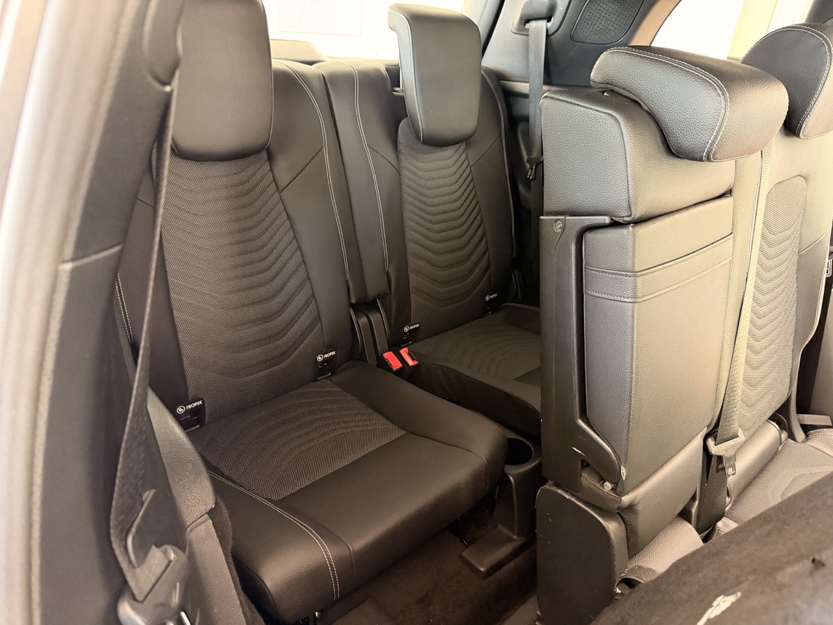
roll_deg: -6.1
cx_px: 416
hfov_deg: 71.6
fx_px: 578
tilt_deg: -28.3
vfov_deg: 56.8
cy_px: 312
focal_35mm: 24
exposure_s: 1/35
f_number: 1.78
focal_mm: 6.76
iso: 1000
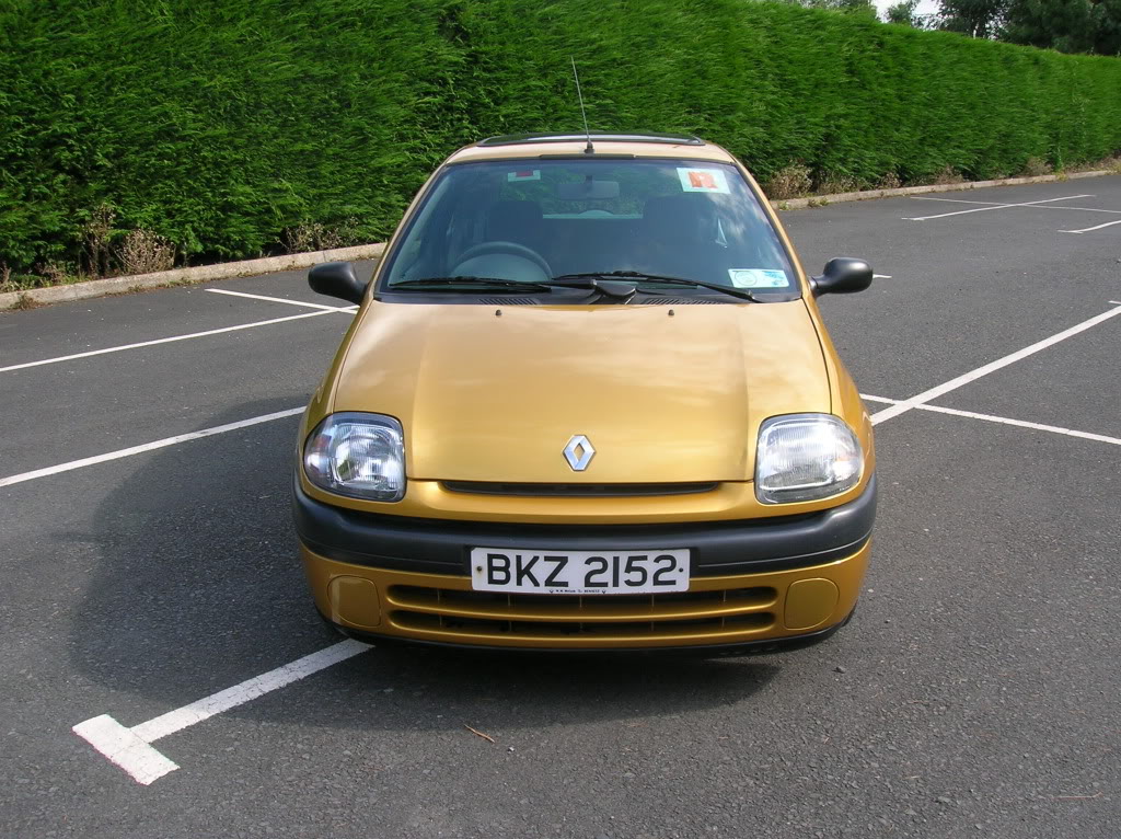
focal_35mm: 34
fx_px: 1100
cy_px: 420
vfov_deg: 41.7
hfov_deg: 54.0
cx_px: 560
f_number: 4.9
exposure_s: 1/158
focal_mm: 5.7
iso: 50
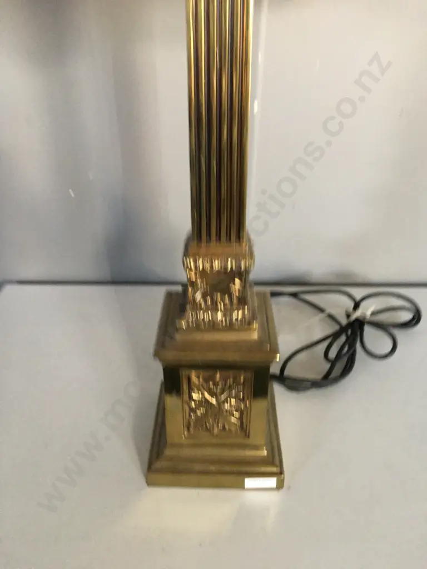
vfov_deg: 61.7
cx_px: 214
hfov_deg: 48.2
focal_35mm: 29
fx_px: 477
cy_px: 284
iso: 100
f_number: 2.2
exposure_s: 1/8
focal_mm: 4.15
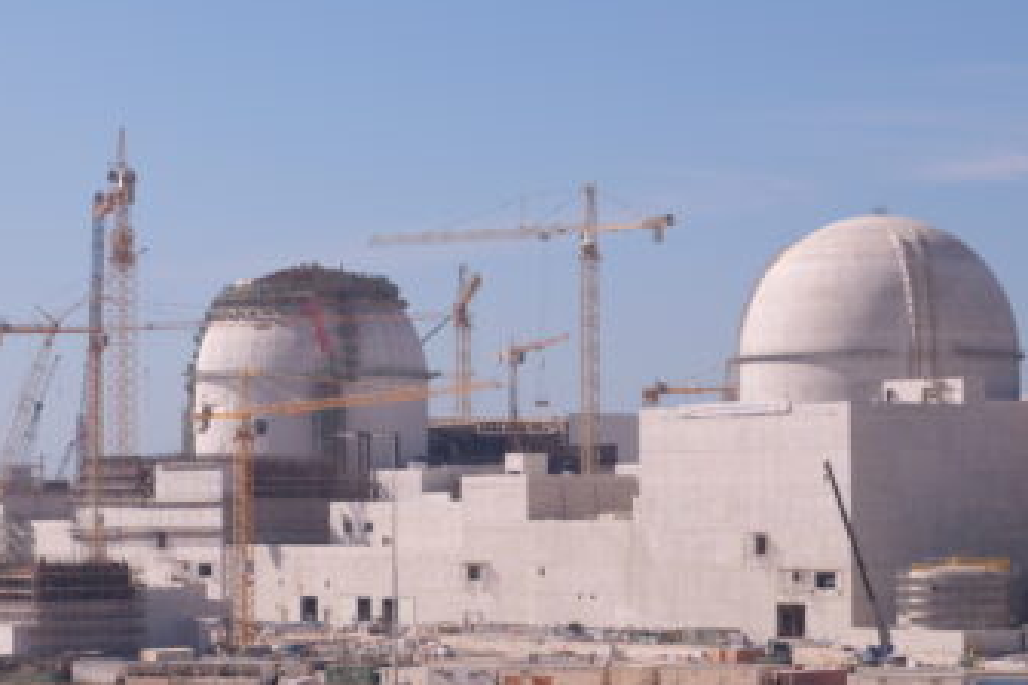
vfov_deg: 12.1
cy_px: 401
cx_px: 520
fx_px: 3227
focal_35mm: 113
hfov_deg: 18.1
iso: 250
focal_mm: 52.4
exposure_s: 1/400
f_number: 11
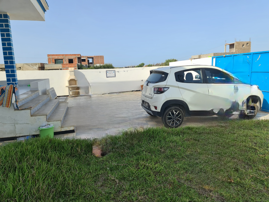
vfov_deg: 54.9
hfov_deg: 69.4
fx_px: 194
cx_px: 134
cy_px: 101
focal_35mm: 25
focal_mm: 7
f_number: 1.8
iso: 50
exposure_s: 1/833
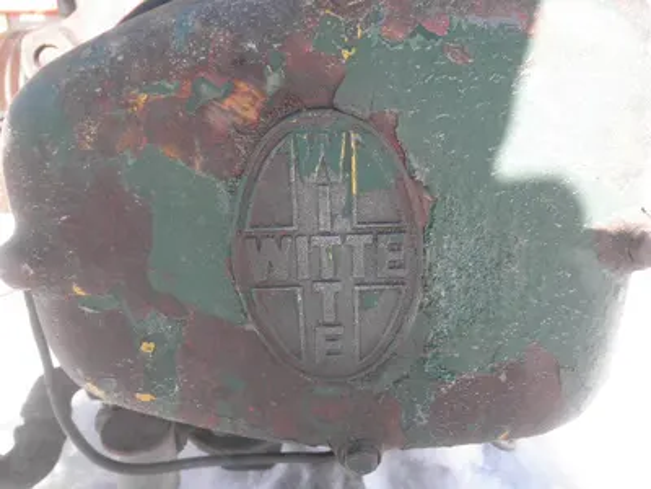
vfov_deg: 49.7
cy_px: 244
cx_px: 326
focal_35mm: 28
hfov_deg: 63.4
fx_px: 527
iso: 64
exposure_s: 1/160
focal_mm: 5
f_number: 3
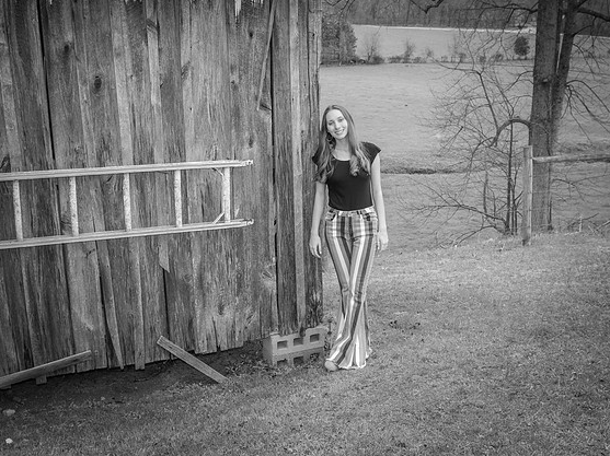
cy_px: 213
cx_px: 304
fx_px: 740
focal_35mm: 42
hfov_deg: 44.8
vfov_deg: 34.3
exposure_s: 1/180
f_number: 6.7
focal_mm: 24
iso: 140
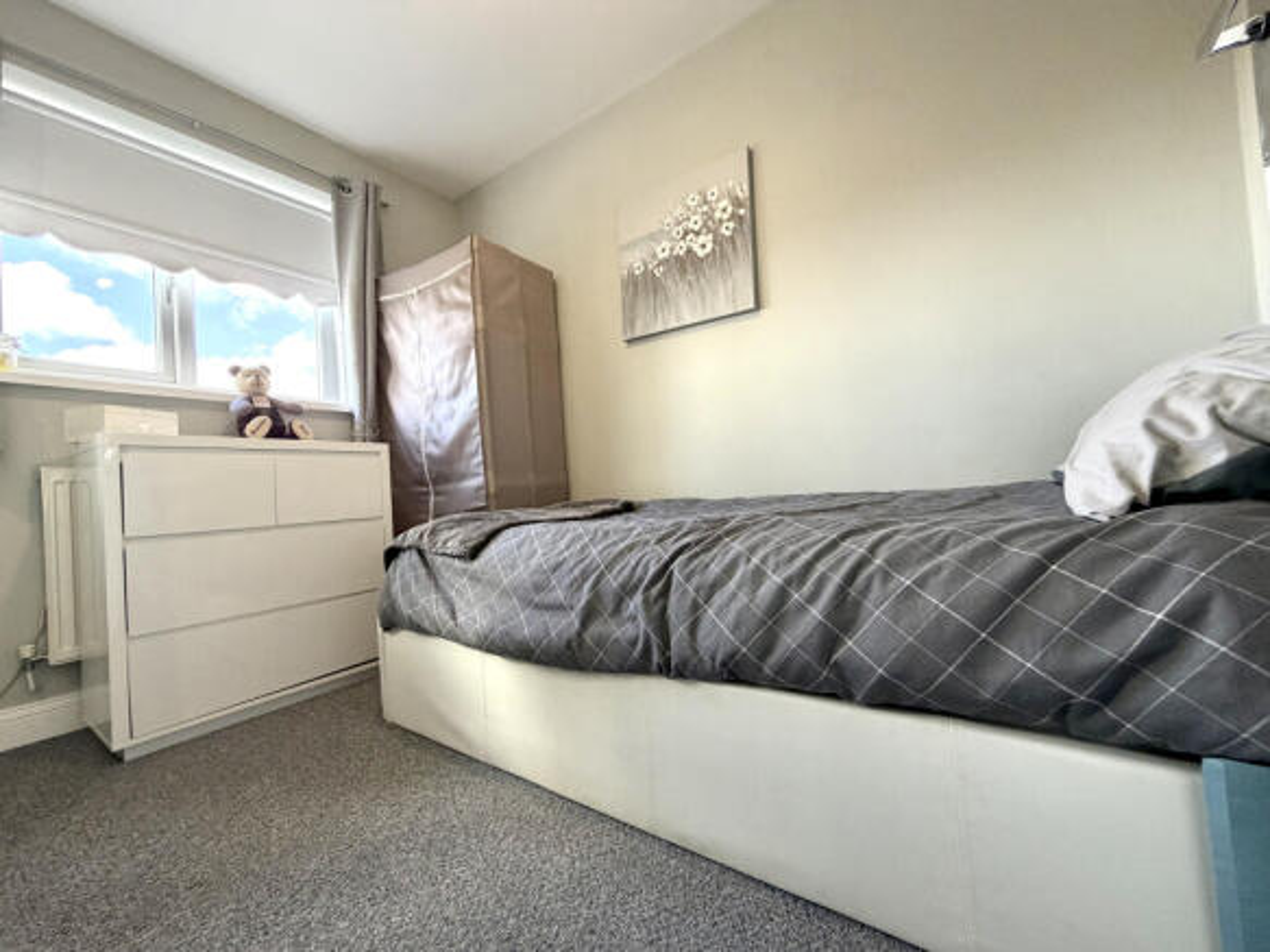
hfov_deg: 102.1
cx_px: 635
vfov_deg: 85.7
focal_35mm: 14
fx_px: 514
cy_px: 476
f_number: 2.2
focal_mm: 2.22
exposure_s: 1/100
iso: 200
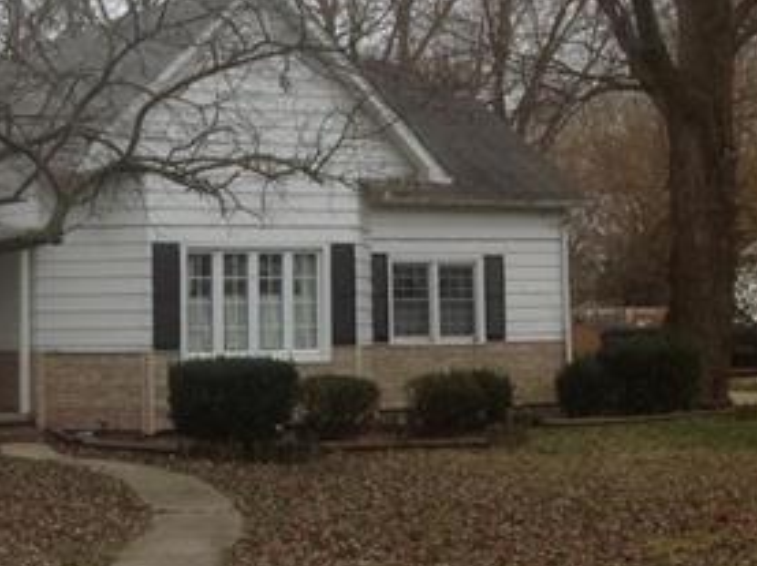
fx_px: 1769
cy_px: 279
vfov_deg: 18.2
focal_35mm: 81
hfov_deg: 23.0
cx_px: -30
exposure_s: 1/369
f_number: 2.4
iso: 50
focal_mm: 4.28
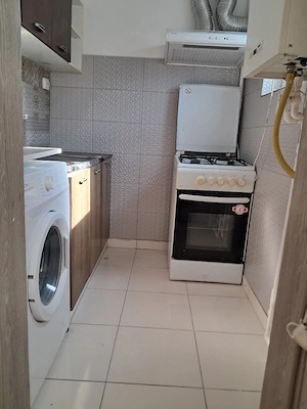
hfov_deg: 51.4
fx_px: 319
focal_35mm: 27
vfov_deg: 65.3
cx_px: 154
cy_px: 204
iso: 80
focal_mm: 4
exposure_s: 1/50
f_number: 1.8
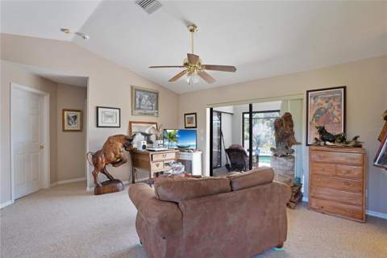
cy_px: 129
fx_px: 172
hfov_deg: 96.7
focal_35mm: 16
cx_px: 194
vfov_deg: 73.7
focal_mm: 16
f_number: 8
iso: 1600
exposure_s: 1/15
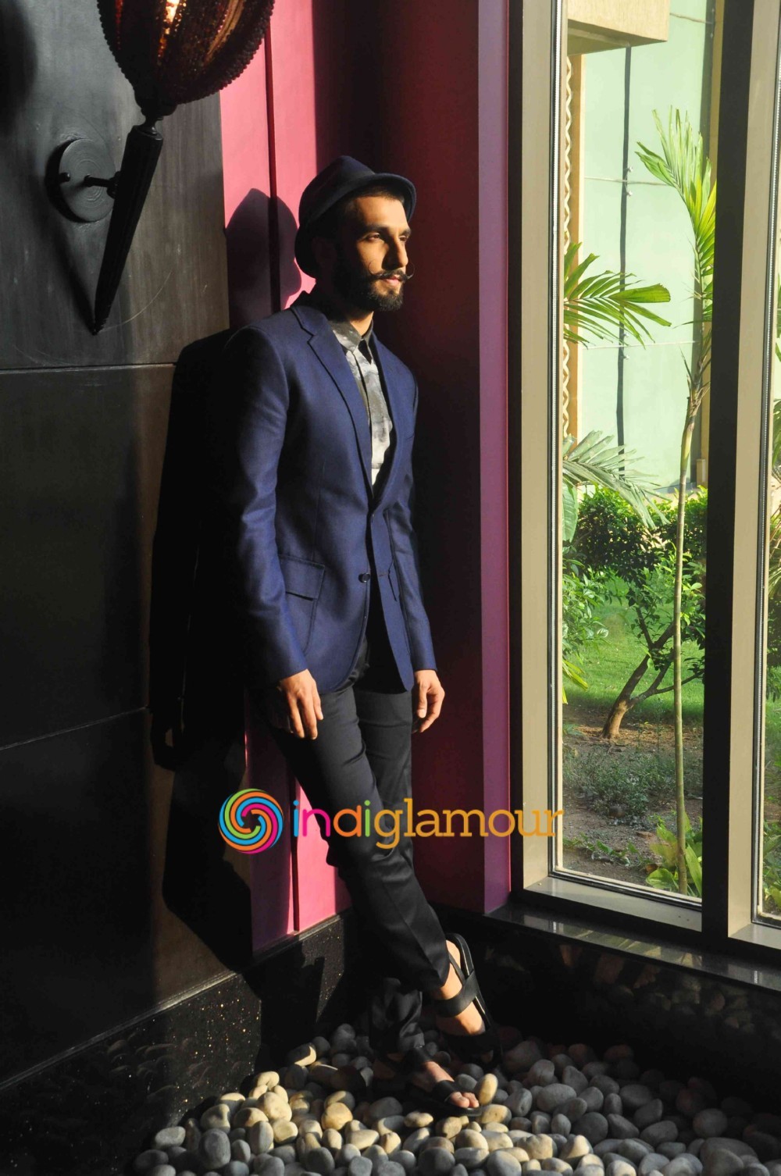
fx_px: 1664
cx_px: 390
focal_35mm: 51
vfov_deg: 38.9
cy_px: 588
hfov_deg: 26.4
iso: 1000
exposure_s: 1/125
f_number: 10
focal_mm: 34
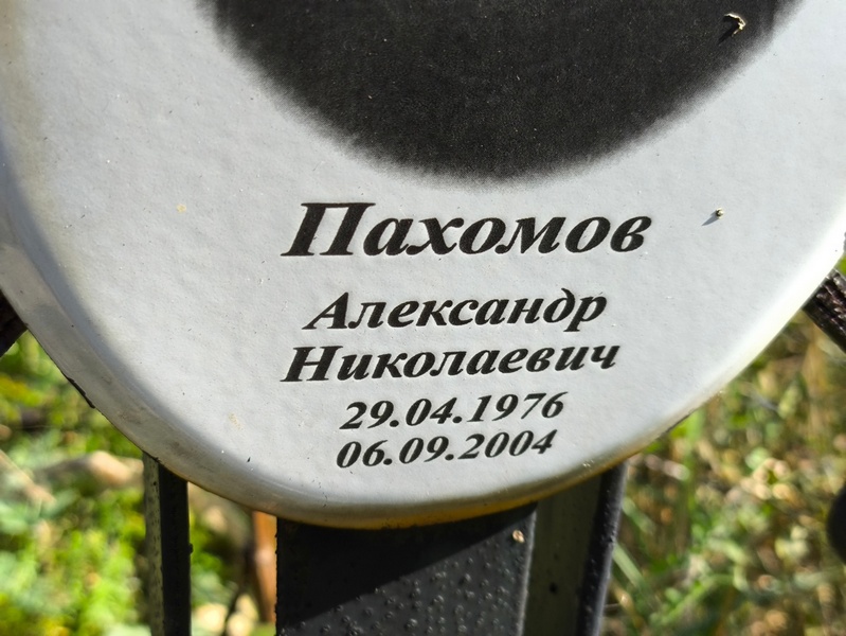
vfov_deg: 29.1
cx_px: 423
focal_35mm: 50
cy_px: 318
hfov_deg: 38.2
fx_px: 1223
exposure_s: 1/275
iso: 50
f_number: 1.7
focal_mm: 4.71
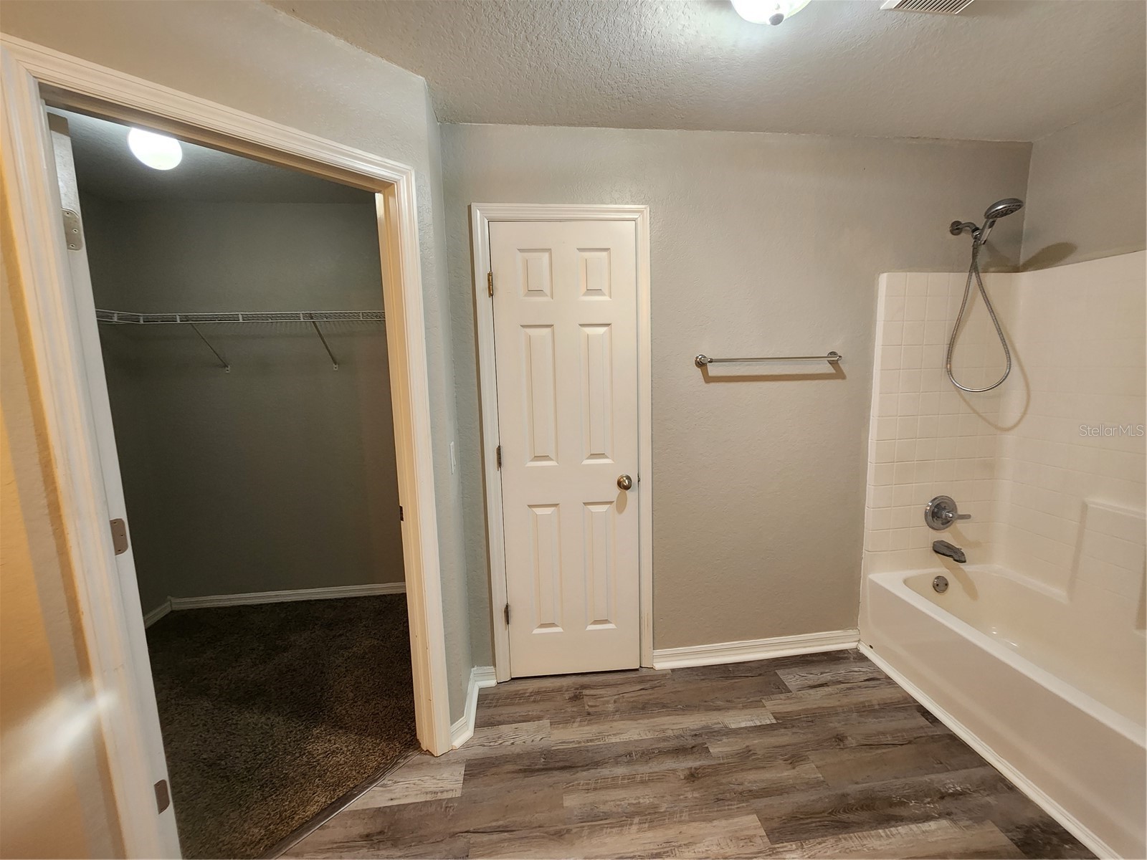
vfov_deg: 89.9
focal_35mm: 13
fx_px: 431
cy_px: 430
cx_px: 574
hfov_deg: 106.2
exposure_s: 1/60
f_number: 2.2
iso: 250
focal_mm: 2.2
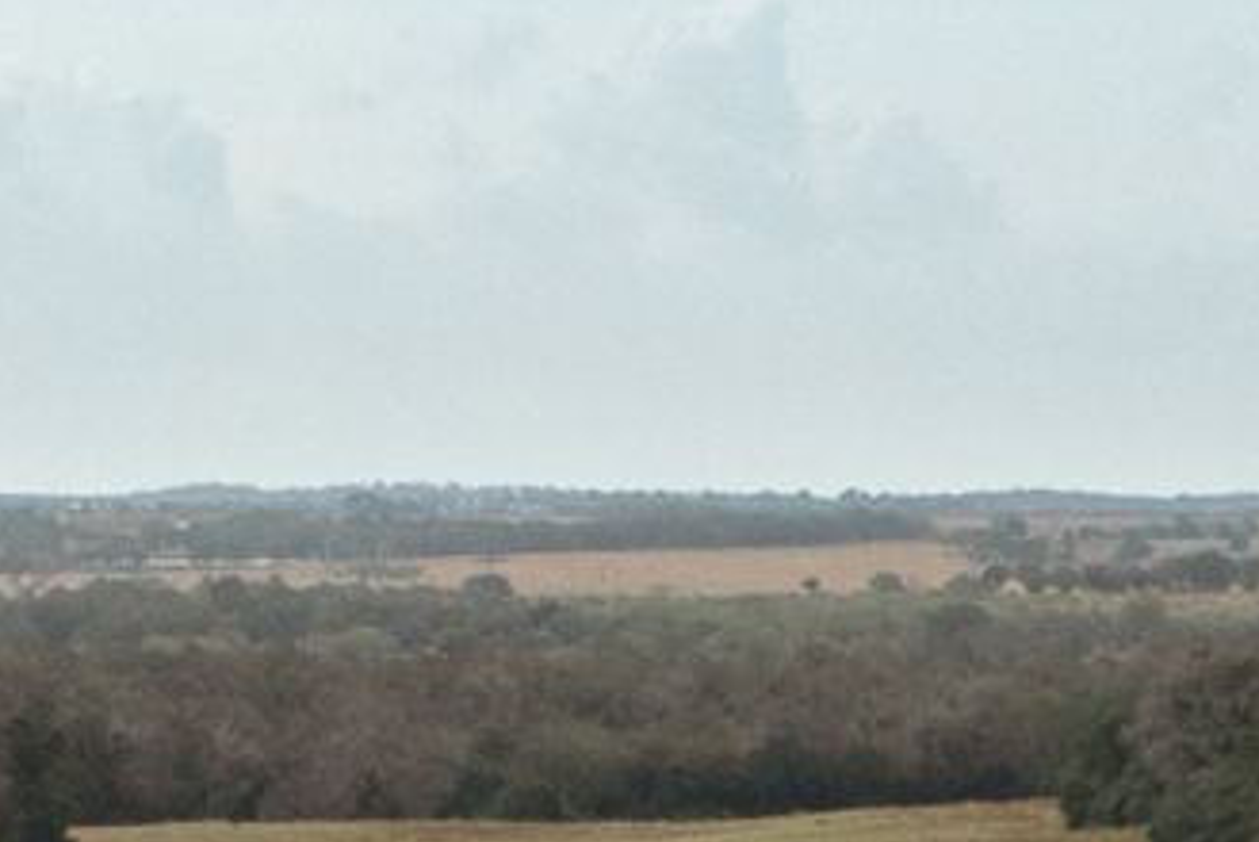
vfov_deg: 4.6
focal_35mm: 296
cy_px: 1556
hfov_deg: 6.9
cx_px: 1894
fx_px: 10361
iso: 500
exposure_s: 1/250
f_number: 8
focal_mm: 39
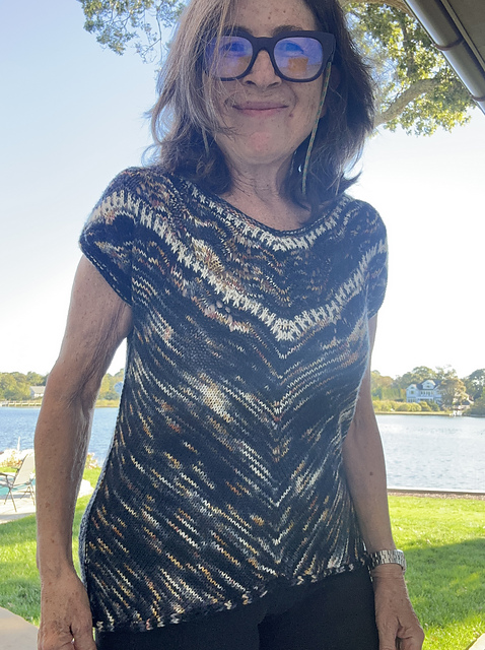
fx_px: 562
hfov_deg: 46.7
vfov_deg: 60.0
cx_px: 242
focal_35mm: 30
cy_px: 325
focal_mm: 2.69
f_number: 1.9
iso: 50
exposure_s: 1/121
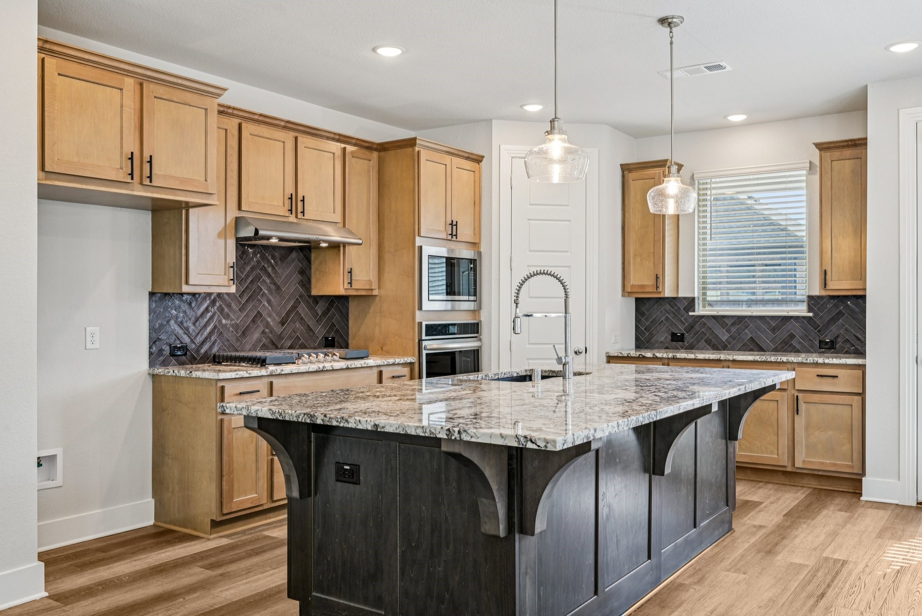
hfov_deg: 61.9
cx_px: 461
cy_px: 308
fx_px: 769
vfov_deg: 43.6
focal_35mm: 30
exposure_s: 1/30
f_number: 8
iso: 400
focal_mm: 30
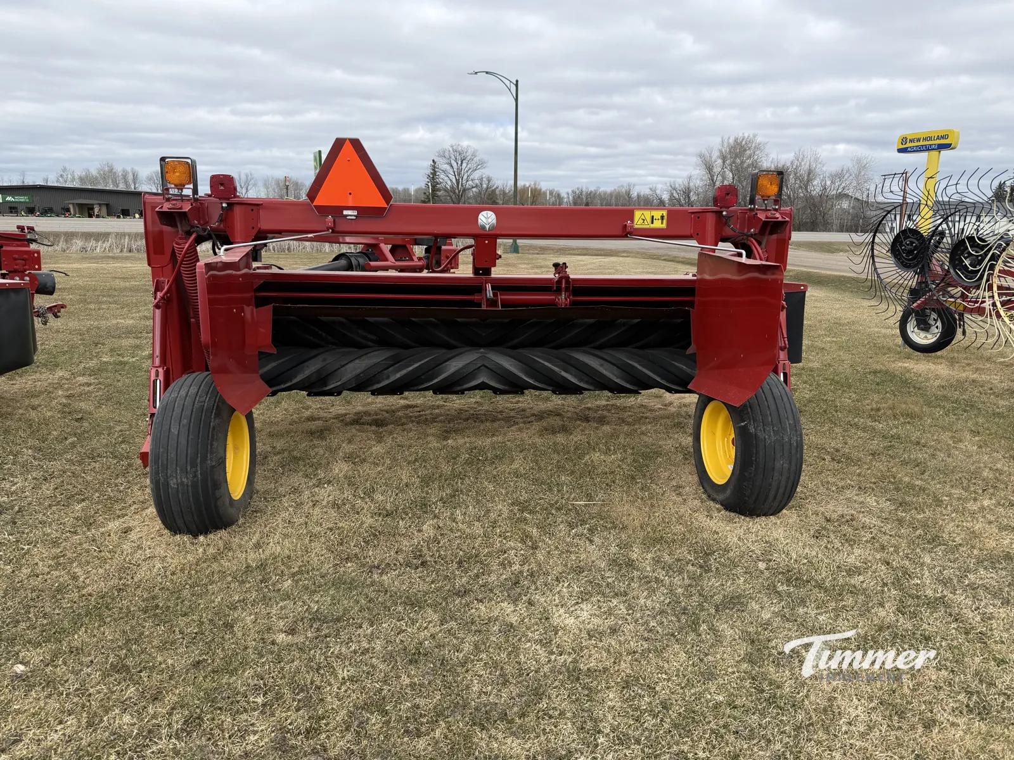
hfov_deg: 71.6
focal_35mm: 24
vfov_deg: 56.8
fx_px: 703
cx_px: 507
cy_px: 380
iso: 80
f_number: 1.78
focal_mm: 6.76
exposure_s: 1/2370
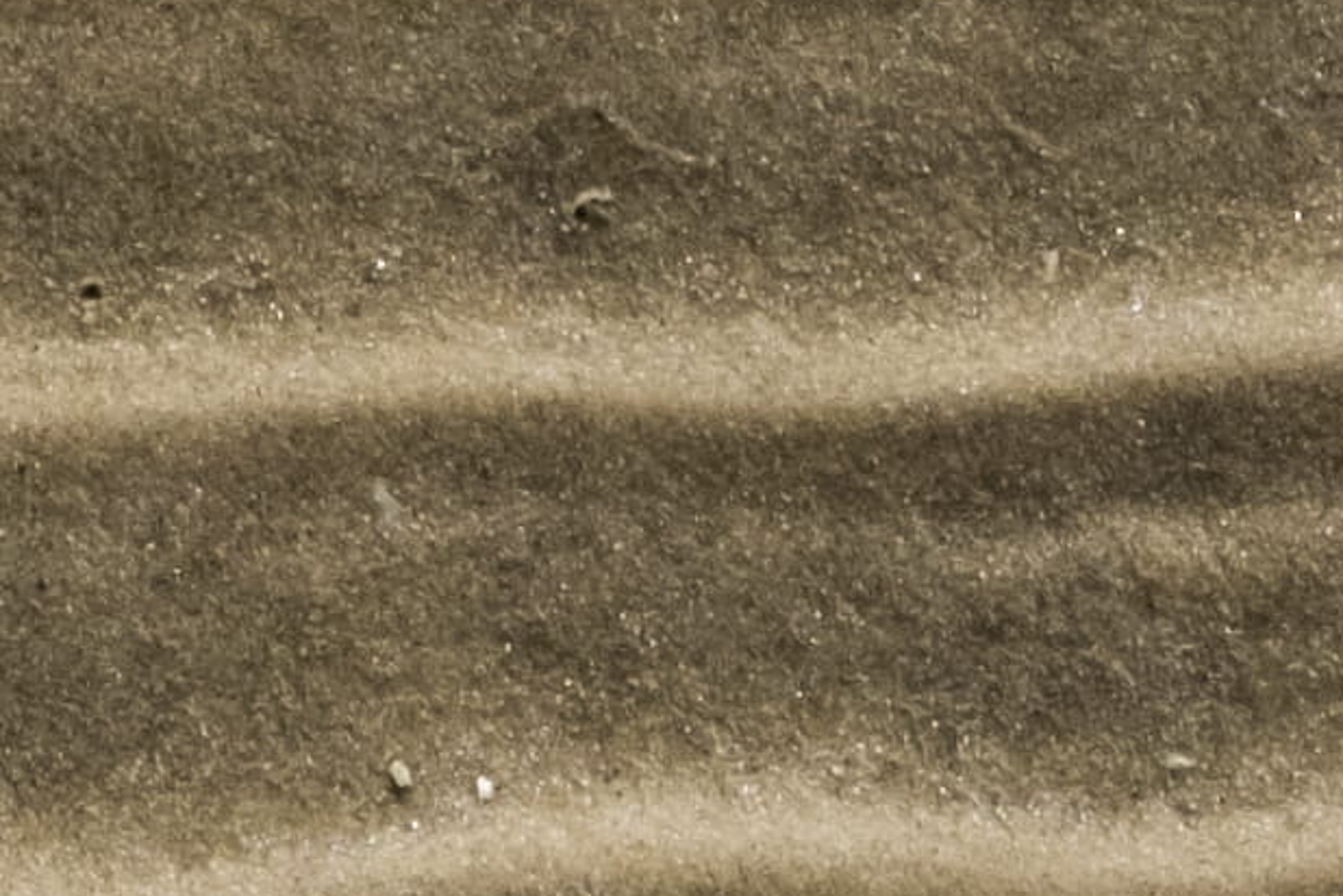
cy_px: -1648
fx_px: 12123
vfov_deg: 4.1
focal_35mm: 325
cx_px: -3234
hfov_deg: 5.7
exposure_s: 1/4000
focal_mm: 27
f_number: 8
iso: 1000
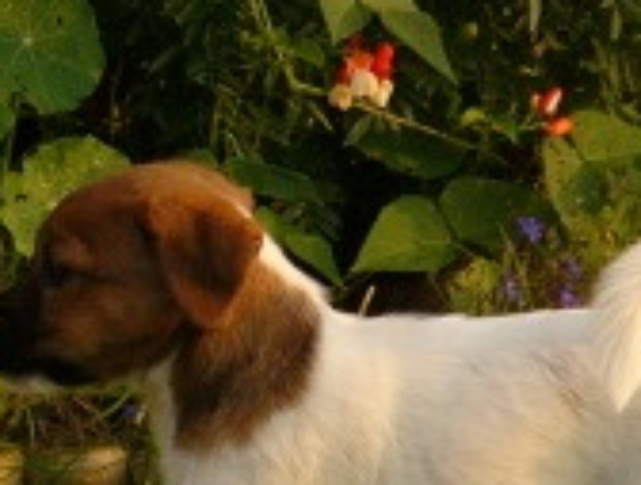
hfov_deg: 4.2
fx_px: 8654
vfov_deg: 3.2
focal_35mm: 466
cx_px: -19
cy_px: 462
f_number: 2.8
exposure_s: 1/500
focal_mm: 26.1
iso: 100
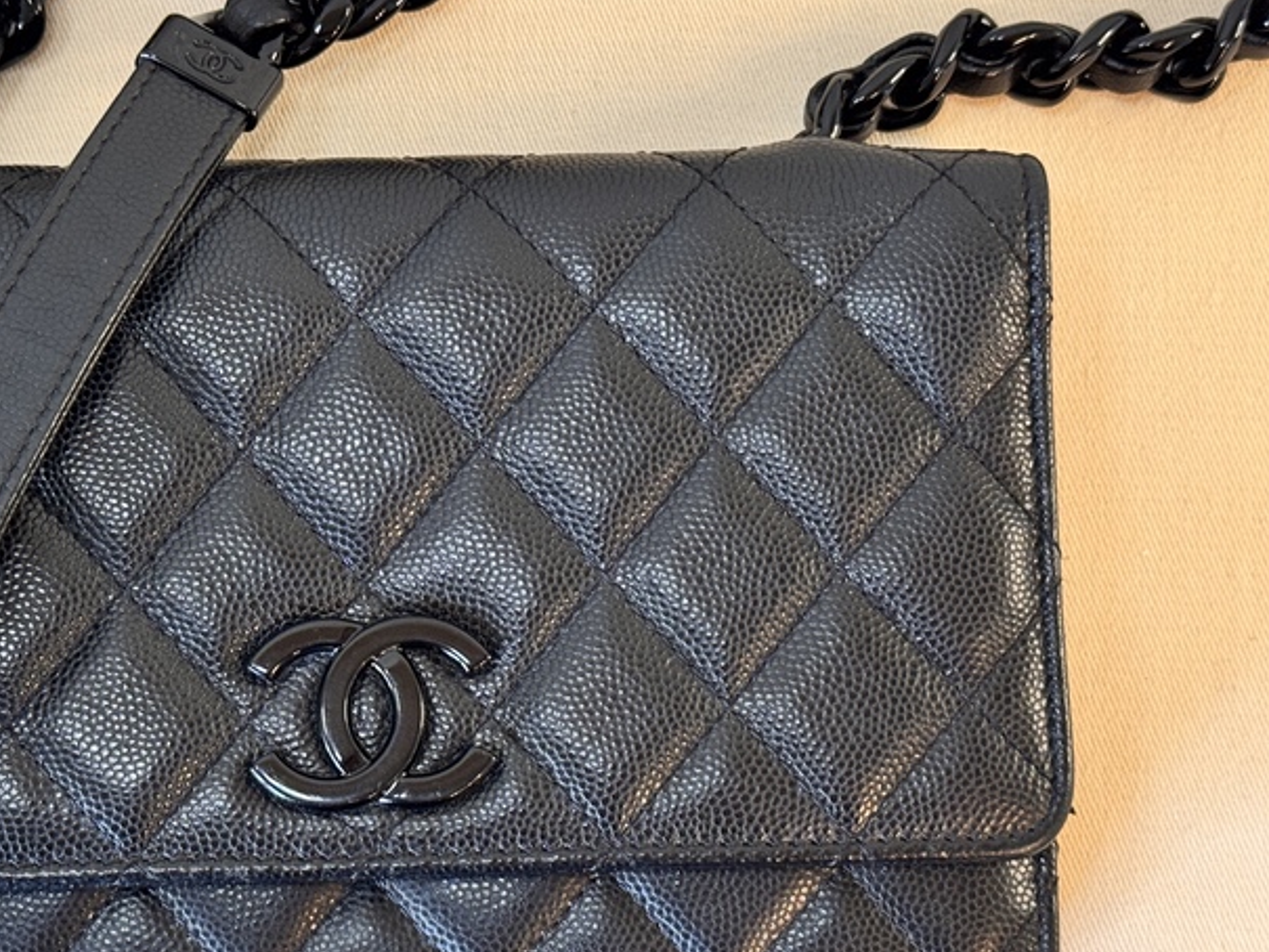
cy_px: 570
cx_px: 432
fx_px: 2933
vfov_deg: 18.4
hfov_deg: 24.3
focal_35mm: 80
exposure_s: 1/53
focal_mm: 6.76
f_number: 1.78
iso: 100
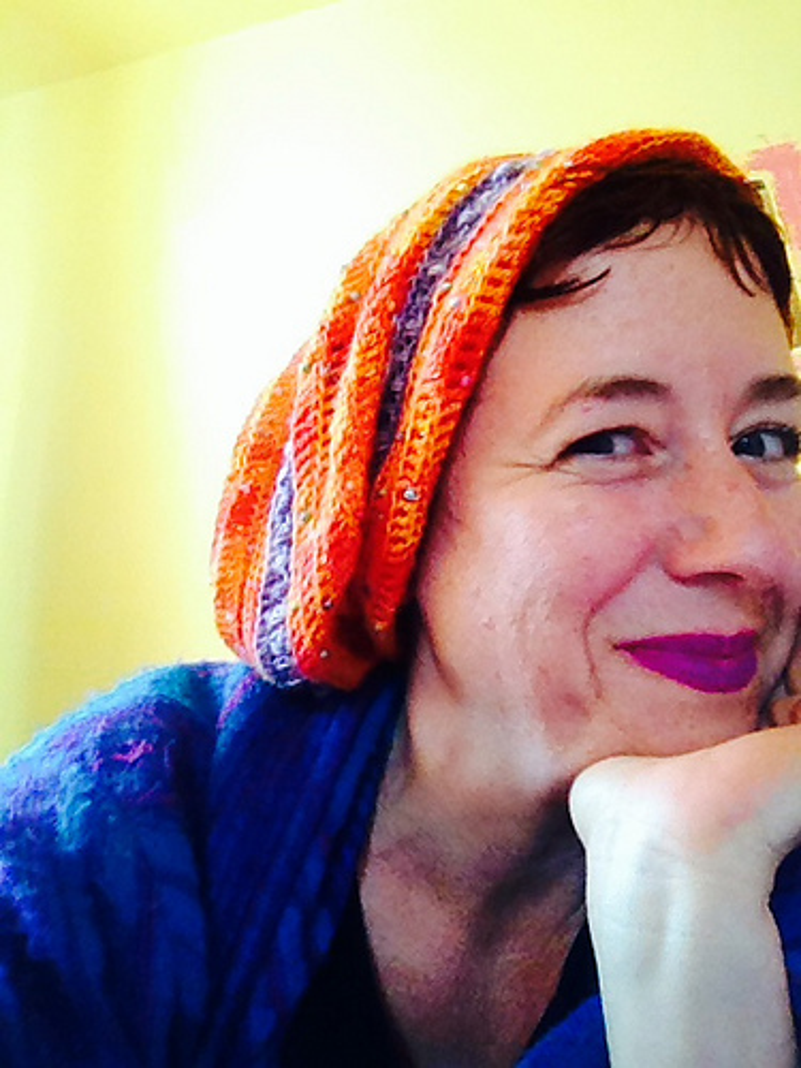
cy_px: 534
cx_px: 400
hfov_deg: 40.7
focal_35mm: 35
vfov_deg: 52.6
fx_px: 1080
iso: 200
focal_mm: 1.85
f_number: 2.4
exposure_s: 1/30
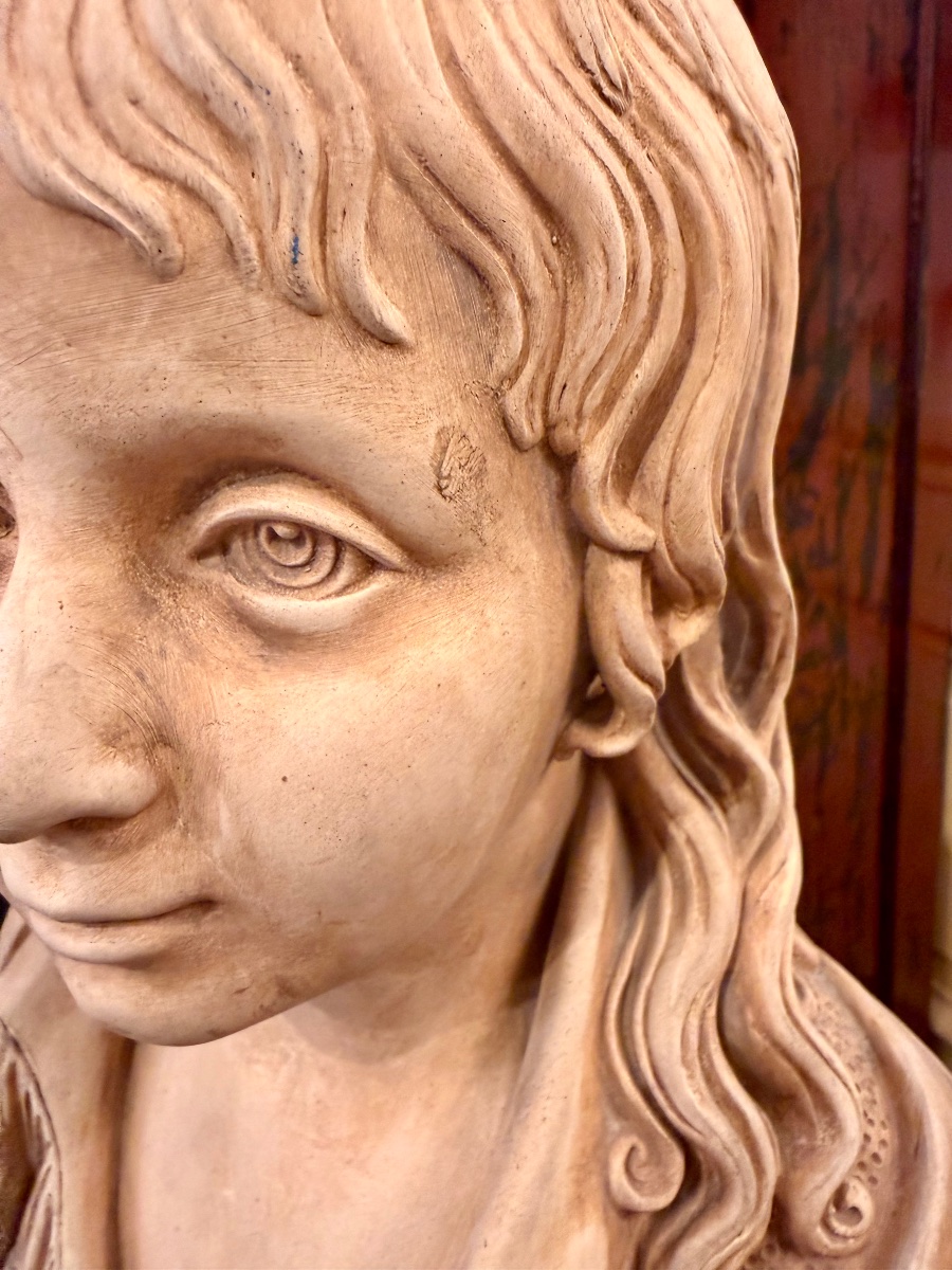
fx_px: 880
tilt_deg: -17.4
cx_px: 476
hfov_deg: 56.8
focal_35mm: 24
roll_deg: +5.0
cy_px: 635
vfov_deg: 71.6
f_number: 2.2
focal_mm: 2.22
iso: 320
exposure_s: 1/50
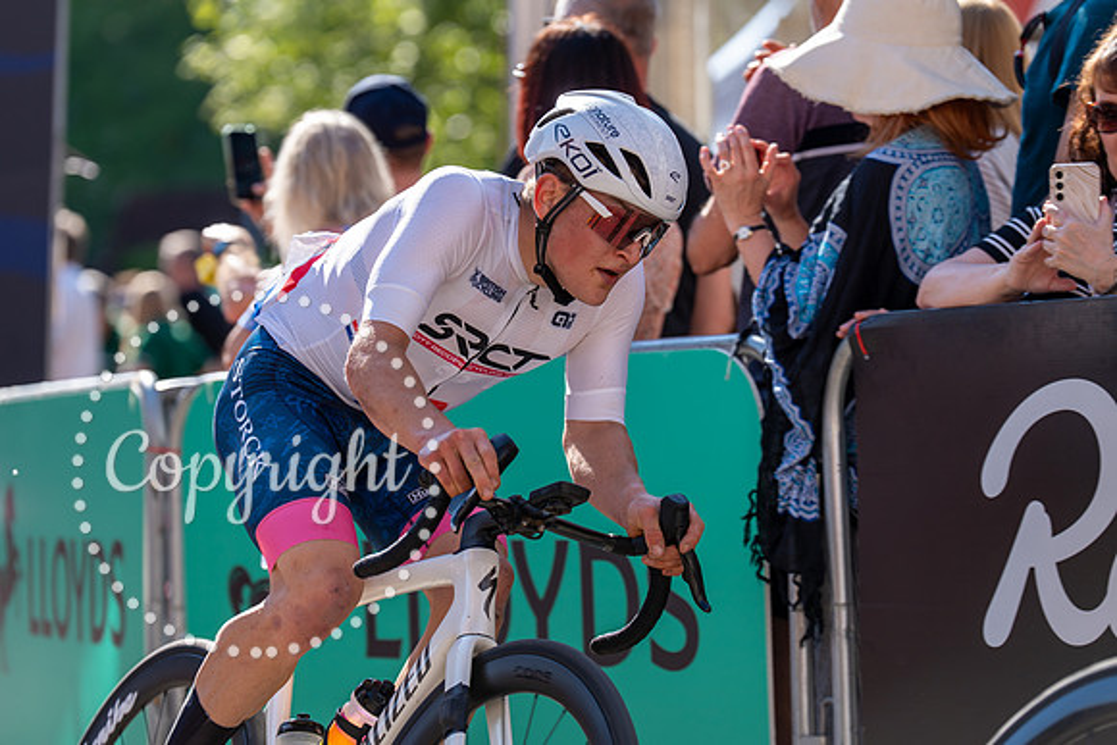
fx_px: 4779
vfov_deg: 8.9
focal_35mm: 154
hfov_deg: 13.3
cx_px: 558
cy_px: 372
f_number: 3.5
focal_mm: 154
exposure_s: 1/1000
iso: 200
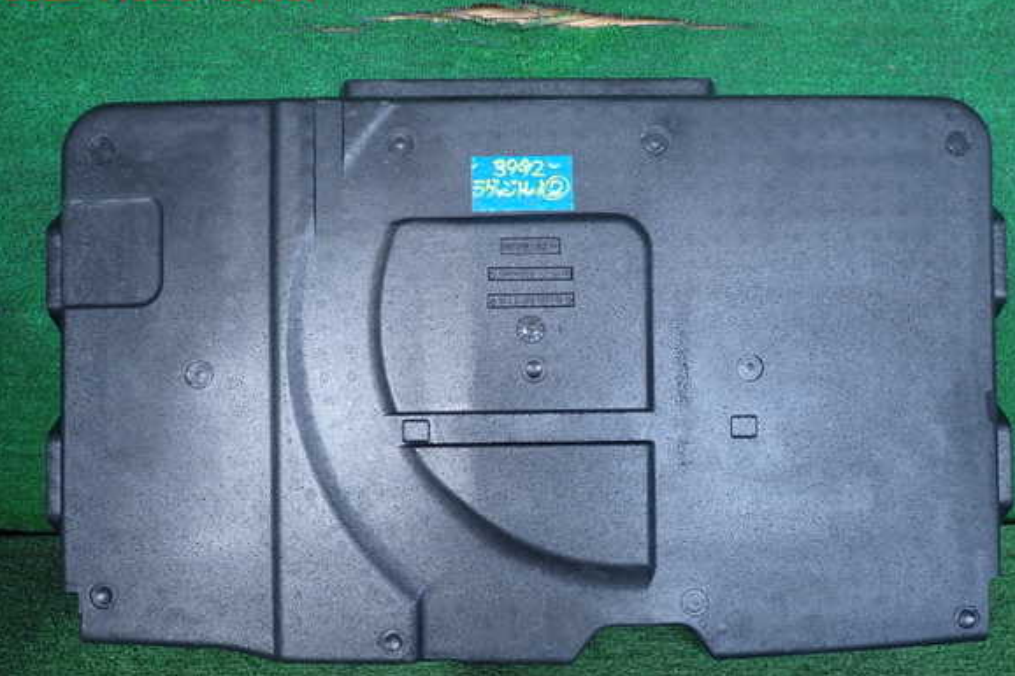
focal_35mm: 27
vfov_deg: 47.9
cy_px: 362
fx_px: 761
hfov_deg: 67.4
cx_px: 522
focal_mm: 4.5
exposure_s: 1/125
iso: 100
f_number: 2
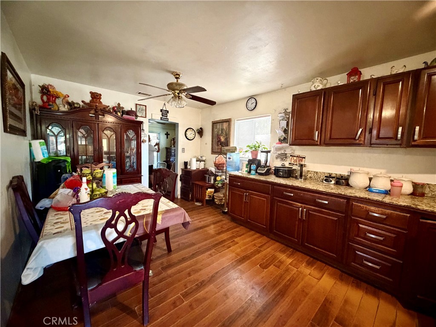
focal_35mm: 14
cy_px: 164
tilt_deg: -6.2
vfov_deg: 85.7
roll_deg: -1.1
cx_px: 218
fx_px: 176
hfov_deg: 102.1
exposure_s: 1/40
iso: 1000
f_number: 2.2
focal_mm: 2.22
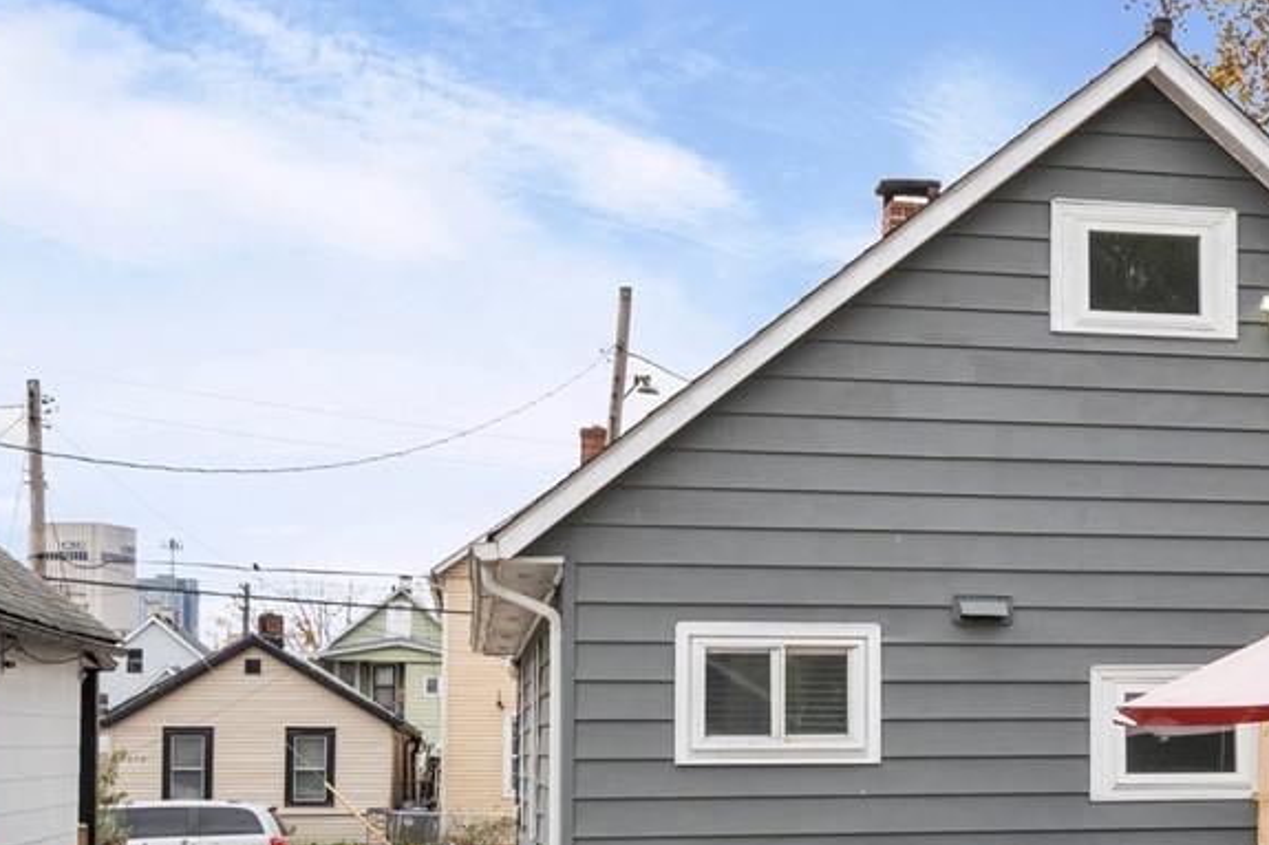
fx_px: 2396
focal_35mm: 68
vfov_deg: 19.8
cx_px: 1170
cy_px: 687
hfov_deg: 28.4
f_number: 9
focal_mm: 24
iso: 250
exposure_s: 1/80
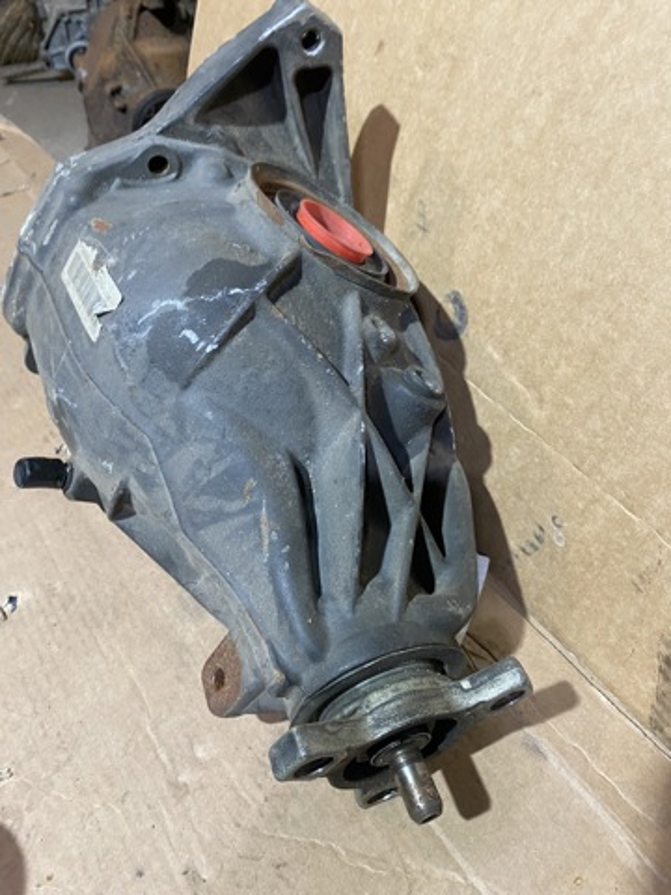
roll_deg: -0.1
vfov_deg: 67.3
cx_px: 336
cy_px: 448
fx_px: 672
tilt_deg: -44.0
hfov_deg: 53.1
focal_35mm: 26
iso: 250
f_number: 1.8
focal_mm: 4.25
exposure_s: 1/50
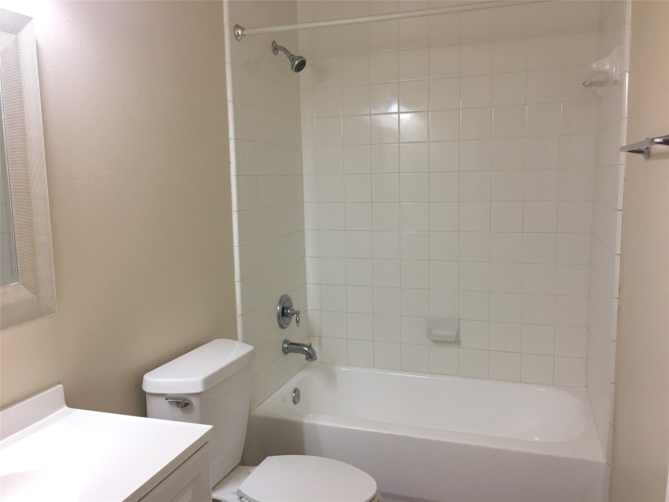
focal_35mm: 29
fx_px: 560
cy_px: 251
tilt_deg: -7.2
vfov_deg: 48.2
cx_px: 334
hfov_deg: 61.7
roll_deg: +0.8
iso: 25
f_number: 2.2
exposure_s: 1/30
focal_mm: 4.15
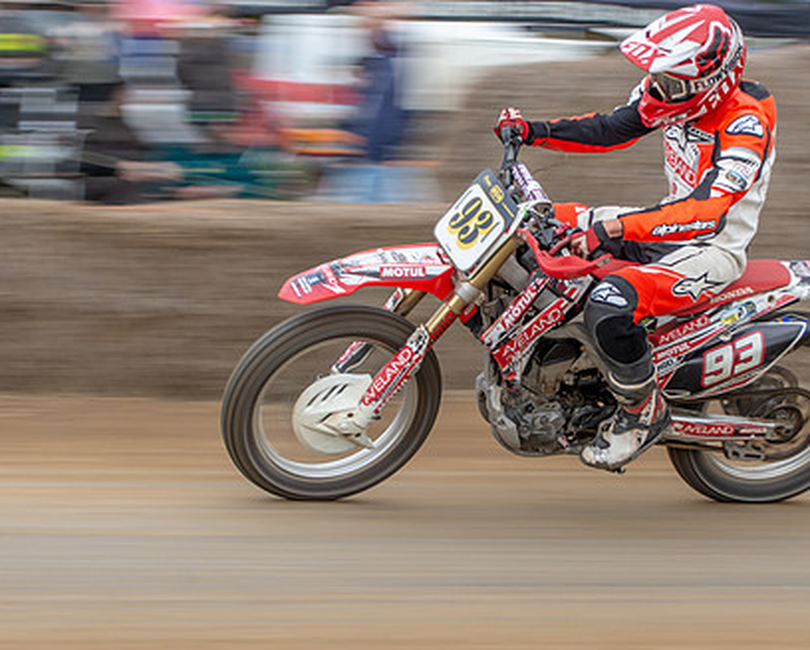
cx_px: 510
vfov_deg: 9.3
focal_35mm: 167
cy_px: 207
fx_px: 4006
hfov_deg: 11.5
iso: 320
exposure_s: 1/125
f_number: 8
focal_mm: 66
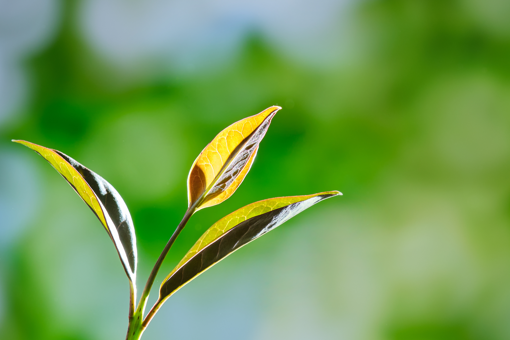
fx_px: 1870
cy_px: 241
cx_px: 377
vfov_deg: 10.4
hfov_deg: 15.5
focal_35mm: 132
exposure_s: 1/15
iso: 200
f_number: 8
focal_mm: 48.5
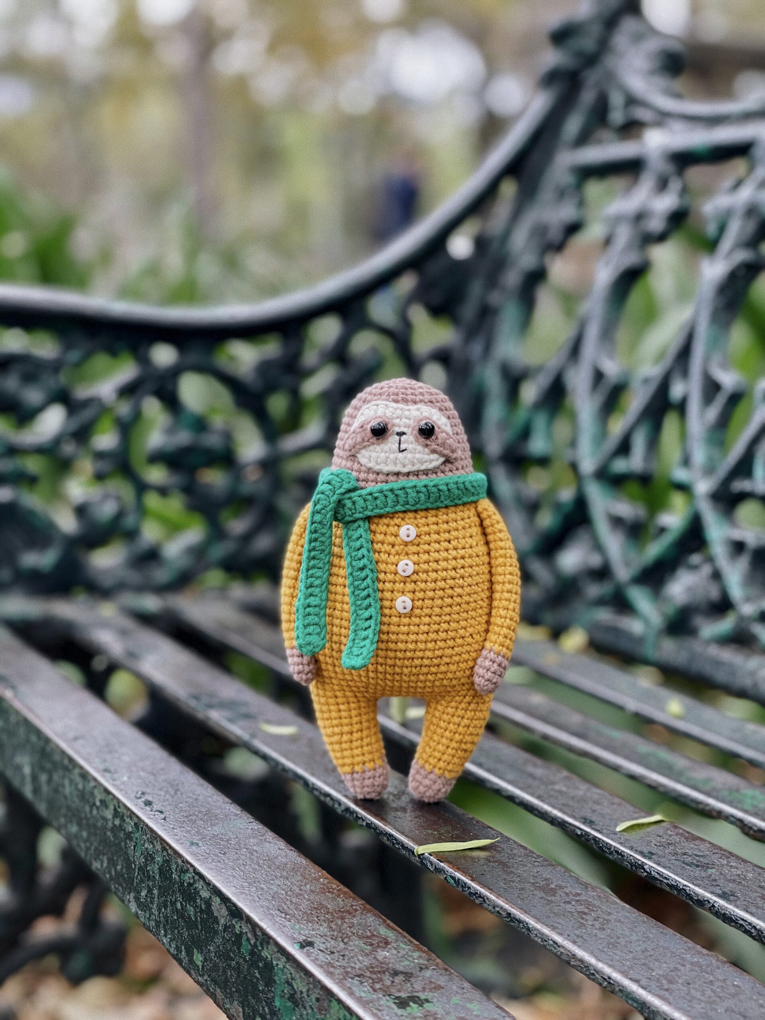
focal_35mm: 52
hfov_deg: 28.0
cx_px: 382
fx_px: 1532
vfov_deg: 36.8
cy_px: 510
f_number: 2
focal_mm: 6
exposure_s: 1/120
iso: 125
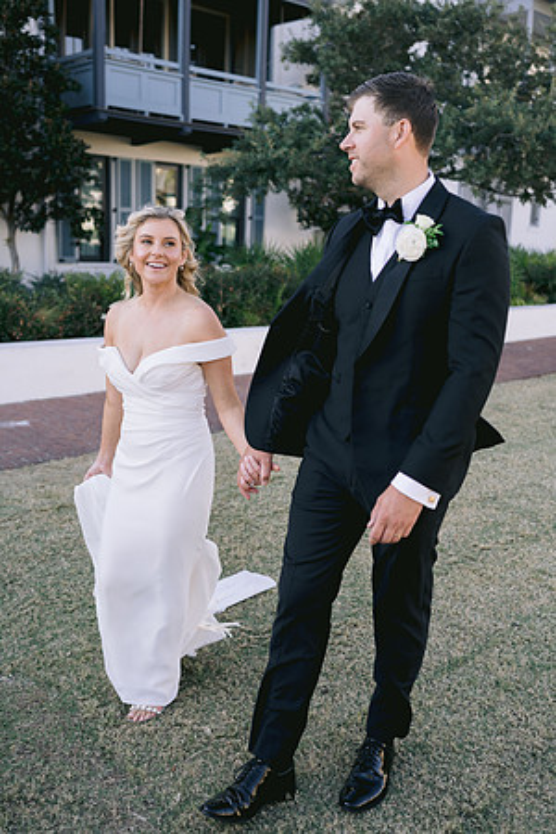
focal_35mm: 35
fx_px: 811
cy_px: 417
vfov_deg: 54.4
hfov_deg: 37.9
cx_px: 278
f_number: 2.5
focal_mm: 35
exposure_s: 1/800
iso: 200
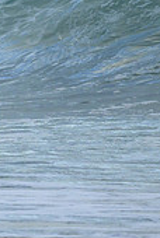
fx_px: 18078
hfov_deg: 0.5
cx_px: -232
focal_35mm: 2723
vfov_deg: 0.8
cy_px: -8
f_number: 6.3
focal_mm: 800
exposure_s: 1/2500
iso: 800
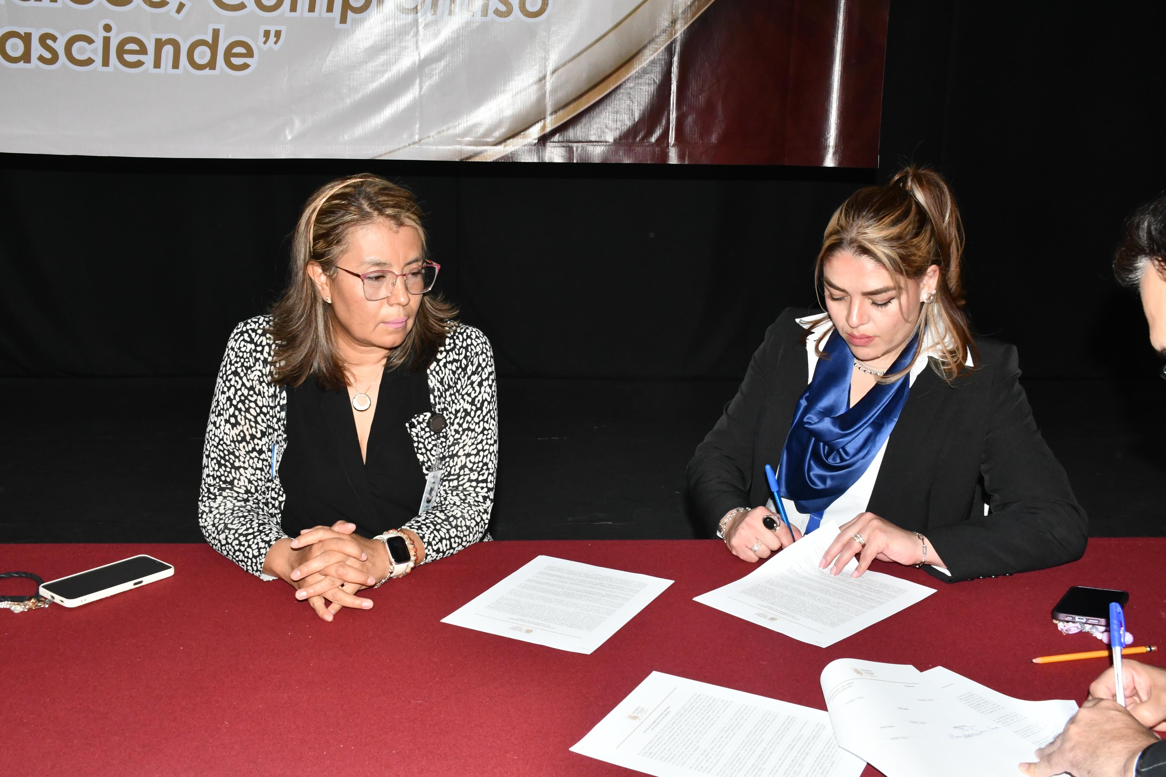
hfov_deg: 55.8
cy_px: 388
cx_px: 583
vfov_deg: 38.9
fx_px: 1101
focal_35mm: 34
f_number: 14
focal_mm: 23
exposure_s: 1/80
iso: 2000
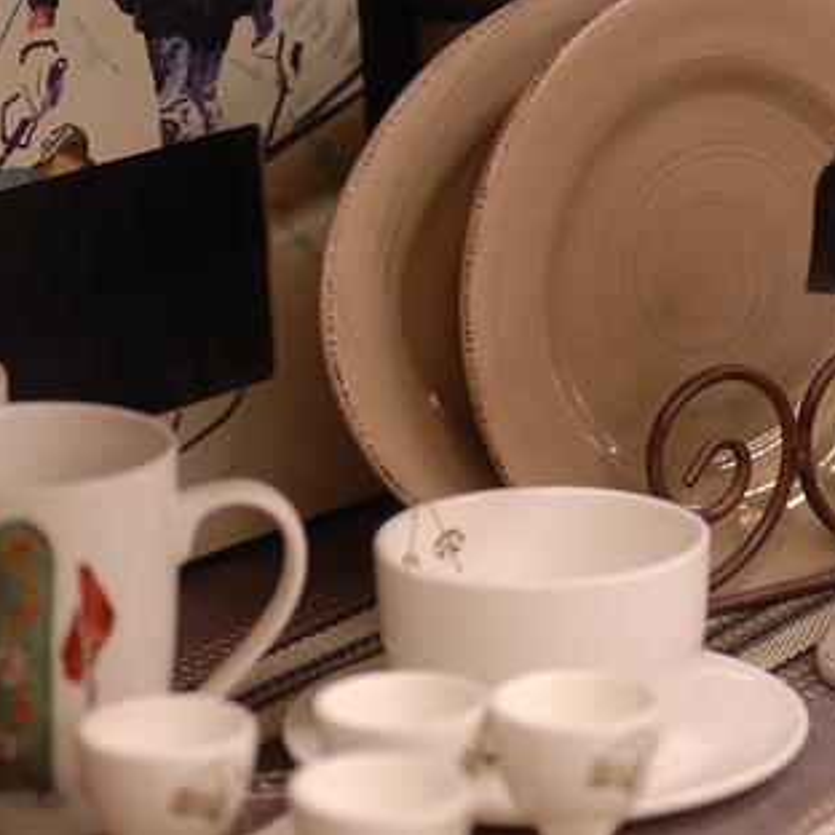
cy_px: 416
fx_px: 4203
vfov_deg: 11.3
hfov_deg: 11.3
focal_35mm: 154
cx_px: 581
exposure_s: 1/15
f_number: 2.8
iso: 200
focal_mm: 80
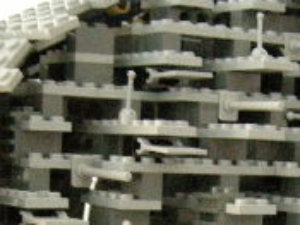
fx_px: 1143
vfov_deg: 10.9
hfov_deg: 14.8
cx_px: 273
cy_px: 325
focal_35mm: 132
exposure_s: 1/8
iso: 642
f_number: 2.7
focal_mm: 7.5
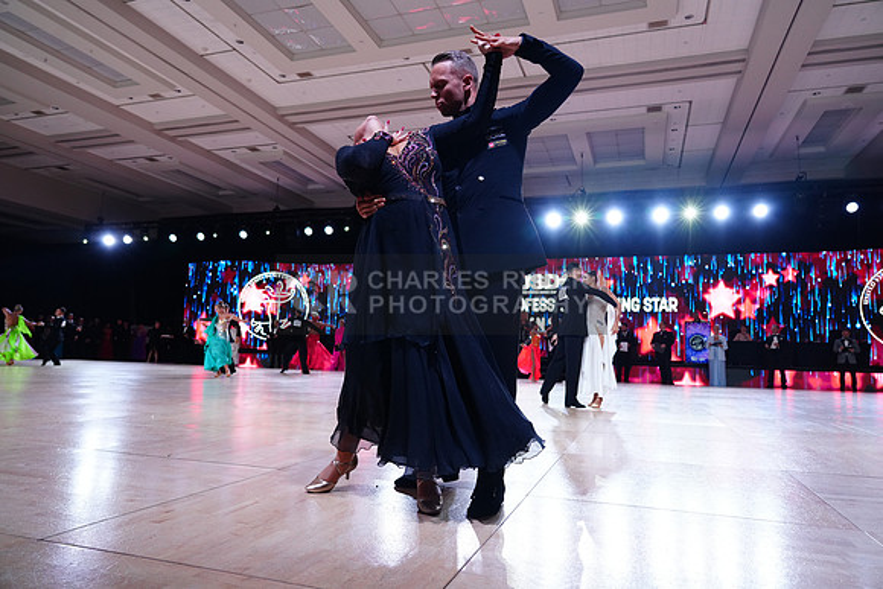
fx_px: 589
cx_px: 442
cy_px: 294
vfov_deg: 53.2
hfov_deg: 73.7
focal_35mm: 24
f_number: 4
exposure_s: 1/500
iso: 1250
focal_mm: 24
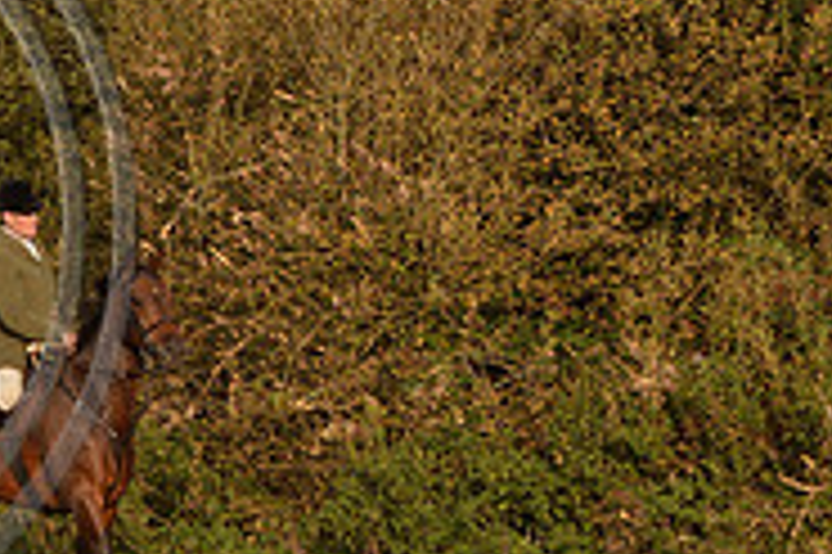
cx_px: -328
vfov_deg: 2.2
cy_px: 158
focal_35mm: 626
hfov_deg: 3.3
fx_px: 14454
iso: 1000
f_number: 8
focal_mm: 200
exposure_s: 1/1000
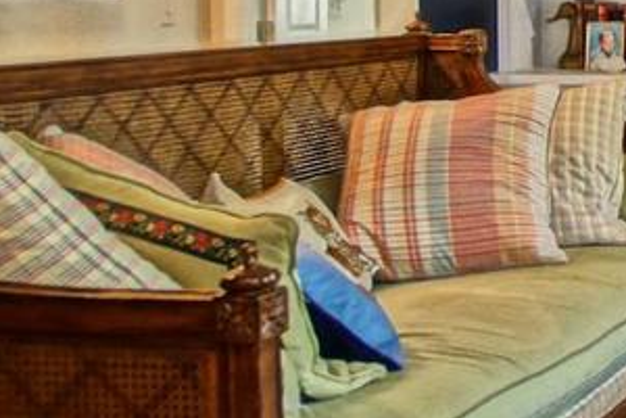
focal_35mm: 72
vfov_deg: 18.4
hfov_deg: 21.5
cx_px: 1033
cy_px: -13
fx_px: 1252
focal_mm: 10
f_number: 3.5
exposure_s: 1/60
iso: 800
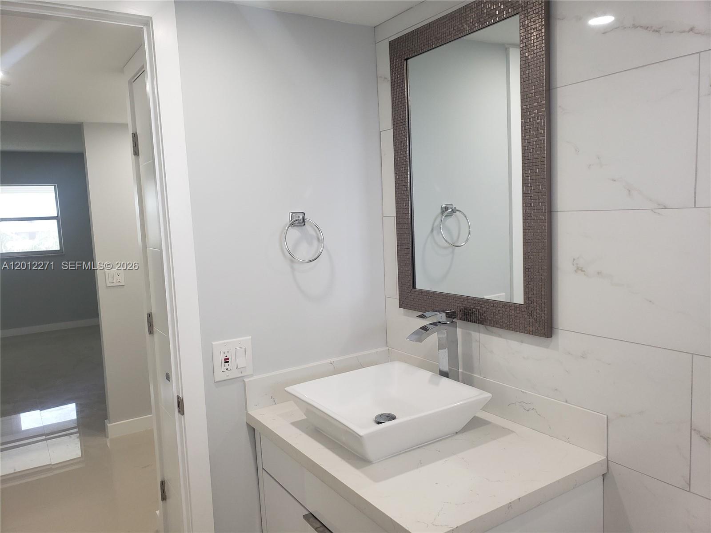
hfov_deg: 67.3
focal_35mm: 26
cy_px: 266
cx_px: 356
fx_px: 534
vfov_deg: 53.1
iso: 100
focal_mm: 4.3
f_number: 2.4
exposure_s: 1/60
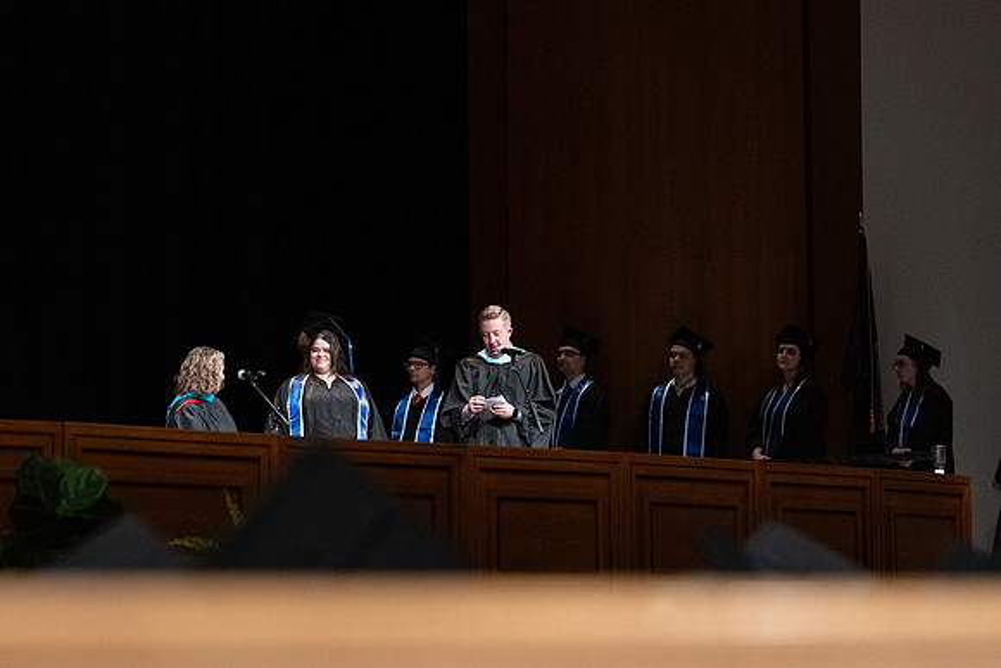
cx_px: 200
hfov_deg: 13.3
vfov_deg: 8.9
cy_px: 273
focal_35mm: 154
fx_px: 4274
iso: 1600
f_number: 2.5
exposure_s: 1/320
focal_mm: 85
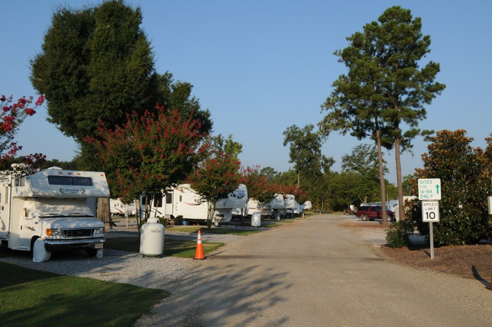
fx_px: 492
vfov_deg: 36.8
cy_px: 164
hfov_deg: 53.2
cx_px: 246
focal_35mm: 36
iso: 400
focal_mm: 24
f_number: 11
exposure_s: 1/500
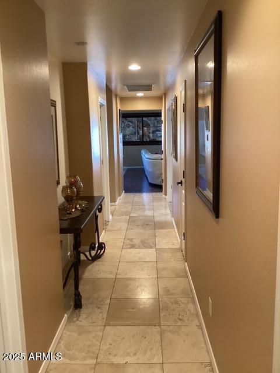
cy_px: 186
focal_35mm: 31
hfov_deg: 45.4
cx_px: 140
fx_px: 334
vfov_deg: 58.4
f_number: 2.4
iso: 400
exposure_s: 1/40
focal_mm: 3.3
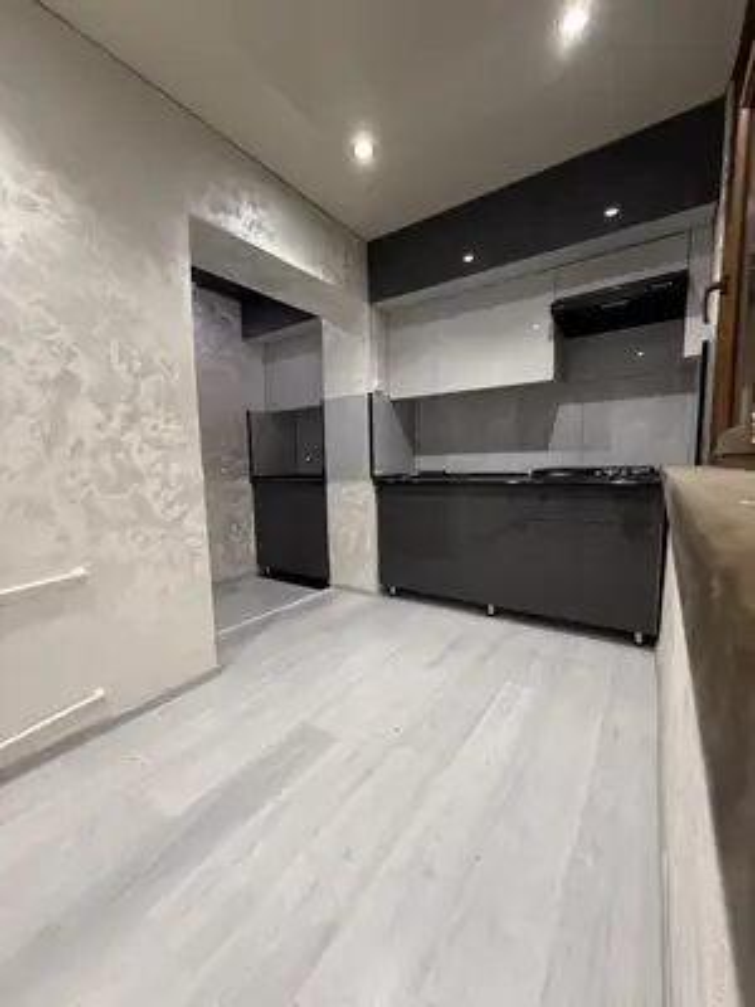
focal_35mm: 14
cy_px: 504
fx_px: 407
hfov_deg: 85.7
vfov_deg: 102.1
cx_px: 378
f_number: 2.2
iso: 200
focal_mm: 2.22
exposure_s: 1/50
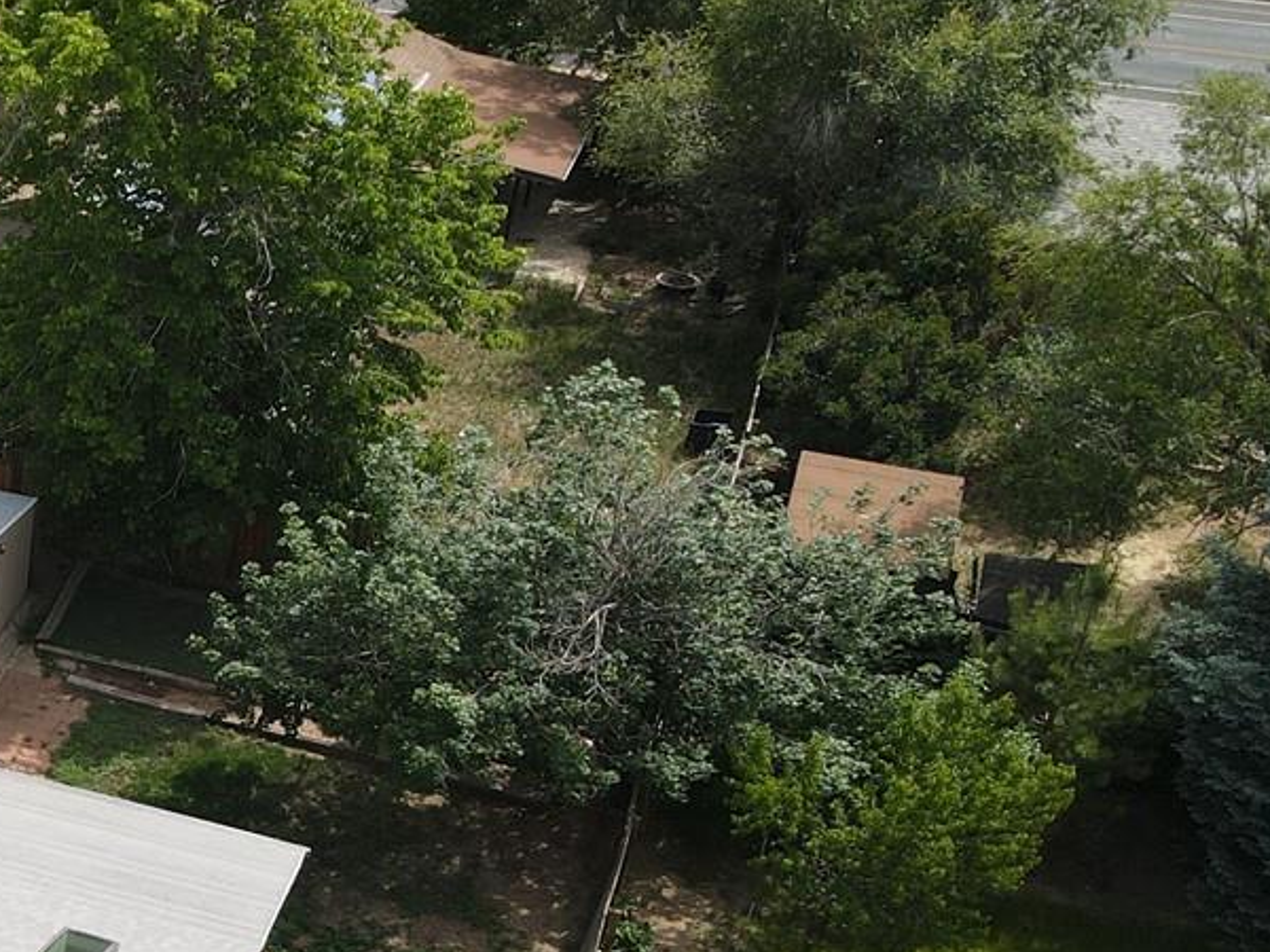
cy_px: 910
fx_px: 2348
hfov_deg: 25.7
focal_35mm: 64
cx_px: -404
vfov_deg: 22.2
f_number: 2.8
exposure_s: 1/60
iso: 110
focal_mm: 4.5
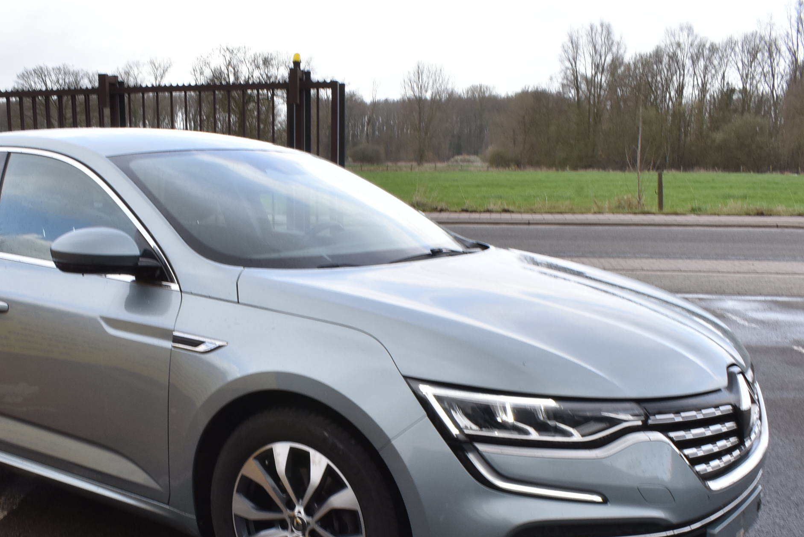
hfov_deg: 45.0
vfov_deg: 30.5
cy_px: 426
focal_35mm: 43
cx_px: 297
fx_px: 961
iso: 320
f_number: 20
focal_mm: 18
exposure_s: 1/30
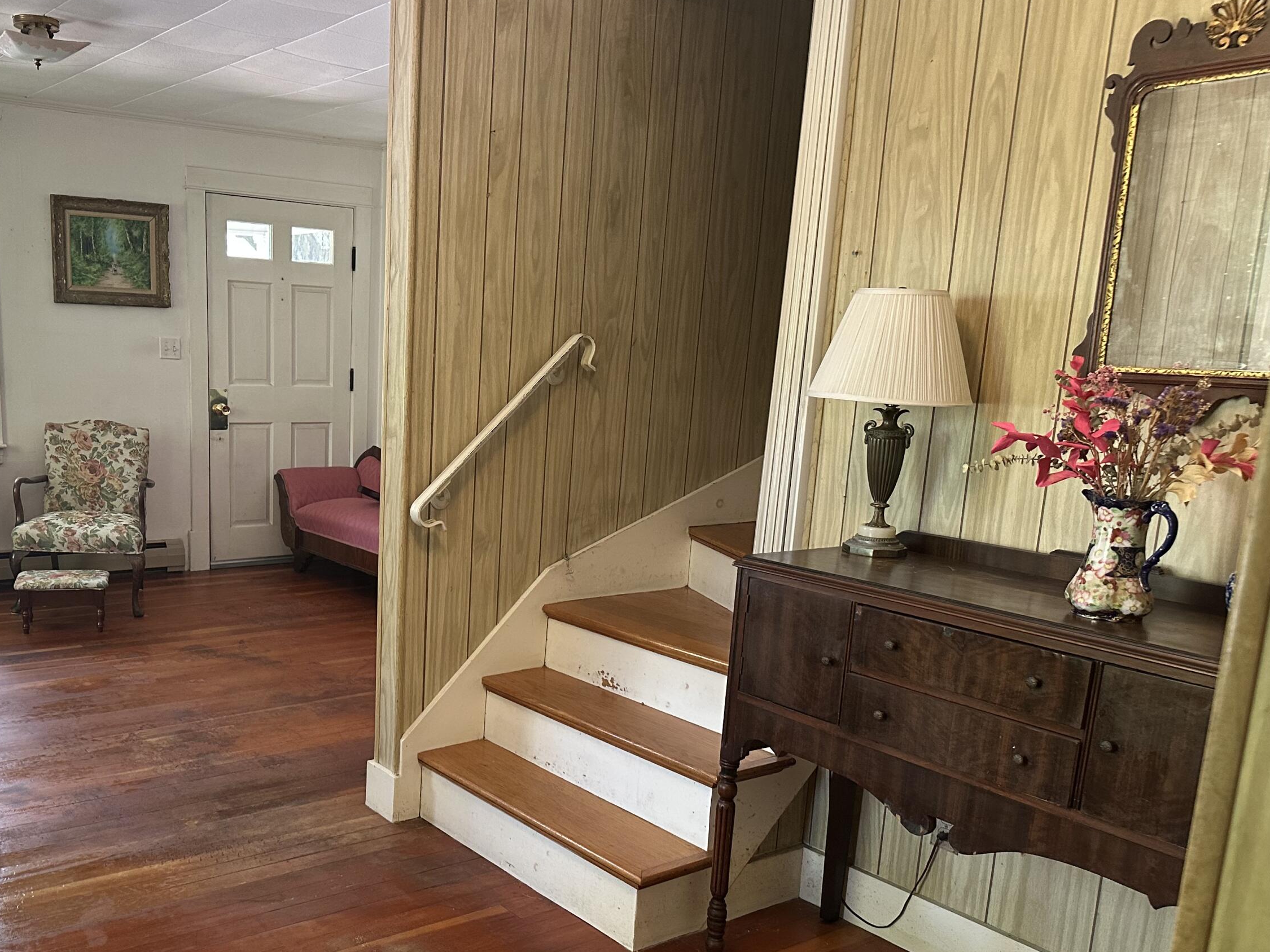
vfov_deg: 43.8
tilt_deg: -12.3
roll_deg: -2.3
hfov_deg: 55.6
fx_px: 1174
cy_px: 601
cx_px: 425
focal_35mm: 32
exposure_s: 1/60
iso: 400
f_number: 1.78
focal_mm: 6.86
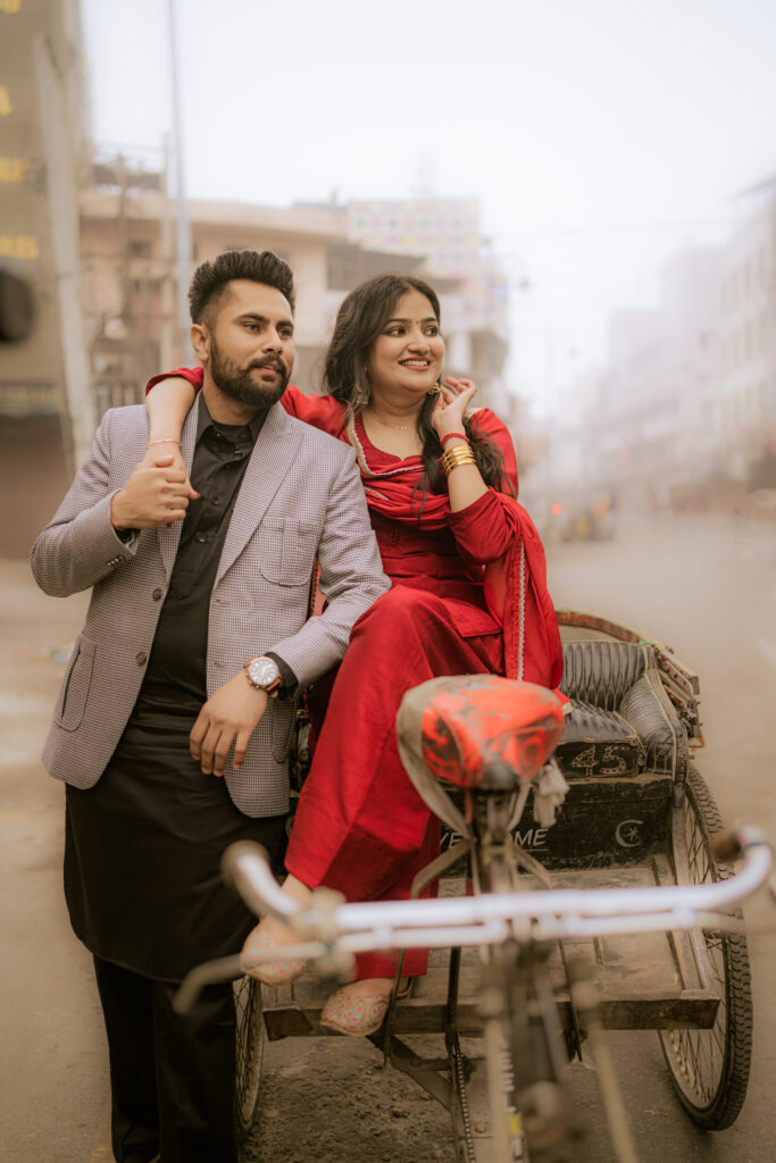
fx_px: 1131
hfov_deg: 37.9
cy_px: 582
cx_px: 388
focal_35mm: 35
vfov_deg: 54.4
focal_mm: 35
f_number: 1.4
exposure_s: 1/125
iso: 100
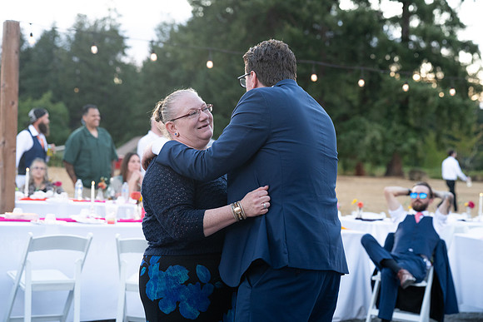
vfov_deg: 19.2
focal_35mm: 71
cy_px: 161
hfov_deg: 28.4
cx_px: 242
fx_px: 953
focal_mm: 71
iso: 2000
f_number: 4
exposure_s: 1/500
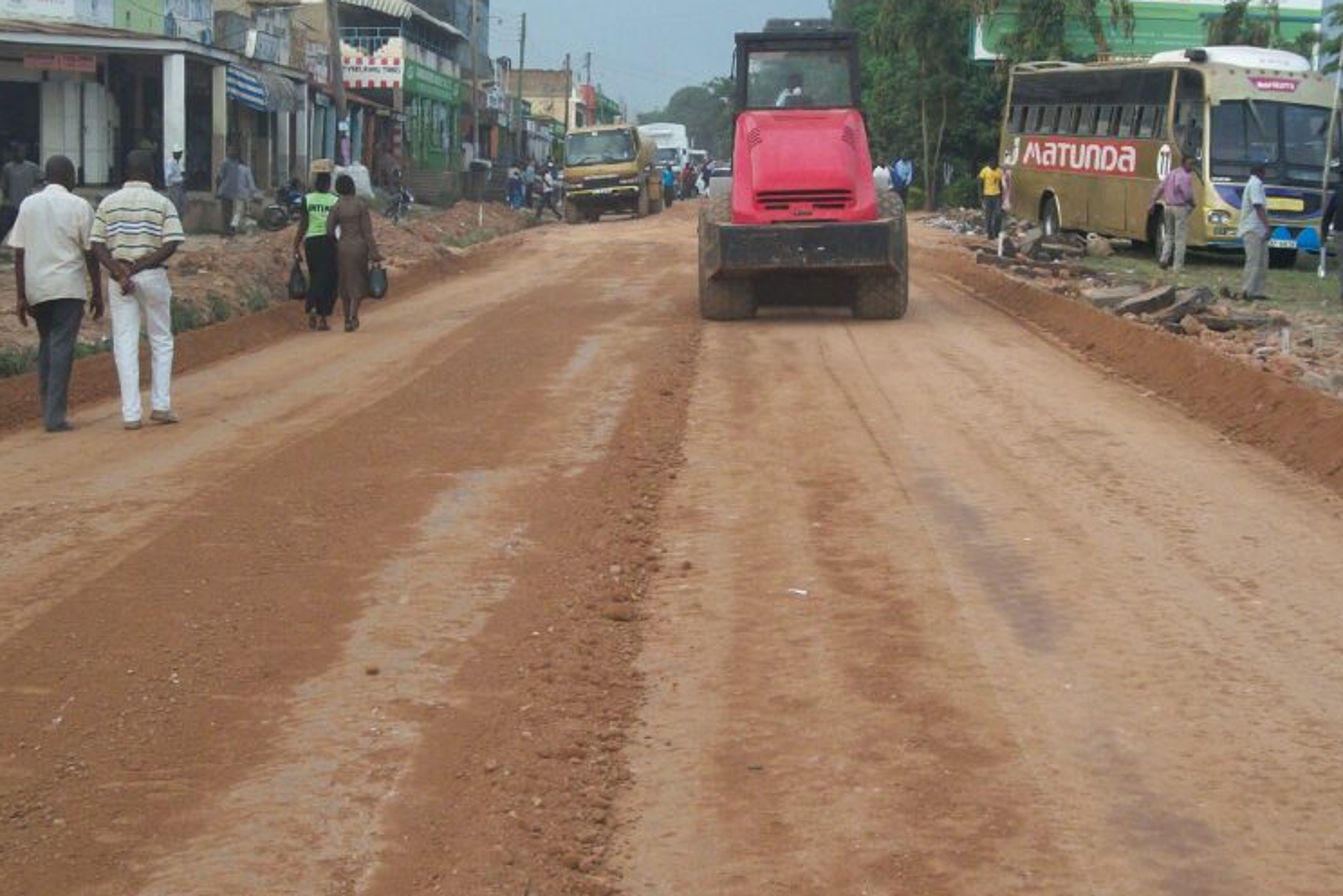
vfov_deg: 20.9
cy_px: 434
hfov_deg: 31.0
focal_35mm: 65
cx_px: 672
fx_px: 2425
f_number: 4.1
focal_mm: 11
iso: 250
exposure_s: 1/200
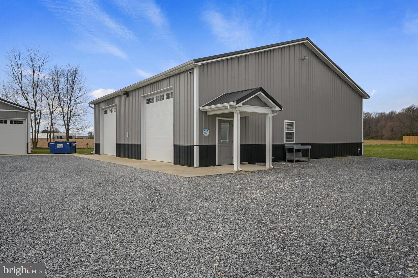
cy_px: 139
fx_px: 267
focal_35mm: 23
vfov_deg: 55.0
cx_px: 209
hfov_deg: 76.1
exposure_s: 1/1000
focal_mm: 23
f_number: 8
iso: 320
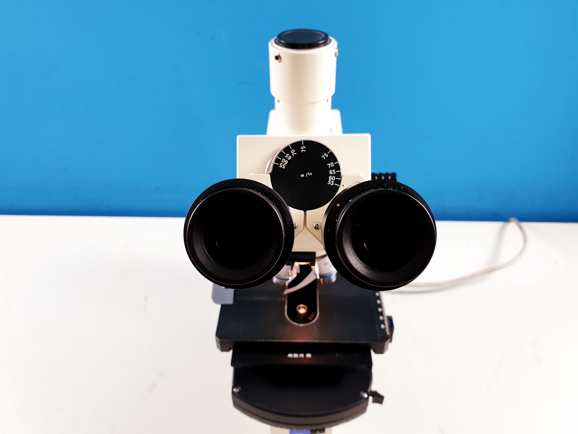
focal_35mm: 26
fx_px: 434
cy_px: 217
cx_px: 289
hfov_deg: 67.3
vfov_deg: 53.1
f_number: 2.4
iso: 100
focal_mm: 4.3
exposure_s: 1/50
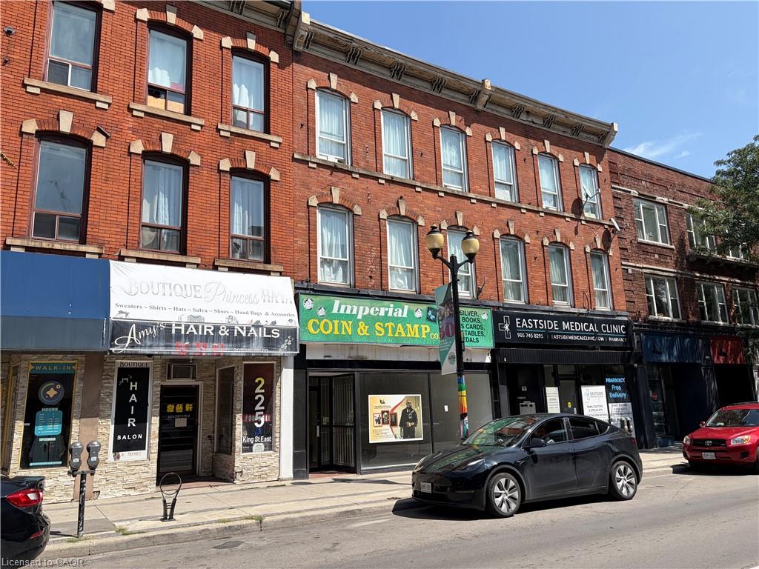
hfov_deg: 67.3
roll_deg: +2.1
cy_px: 284
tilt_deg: +14.3
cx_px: 380
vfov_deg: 53.1
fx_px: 570
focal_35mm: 26
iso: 50
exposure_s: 1/2747
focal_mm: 5.96
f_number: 1.6
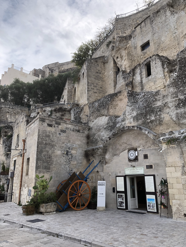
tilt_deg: +16.7
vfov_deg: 63.4
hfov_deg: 49.7
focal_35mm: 28
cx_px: 93
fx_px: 201
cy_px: 124
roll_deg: +0.8
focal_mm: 4
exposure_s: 1/302
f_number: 1.8
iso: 20
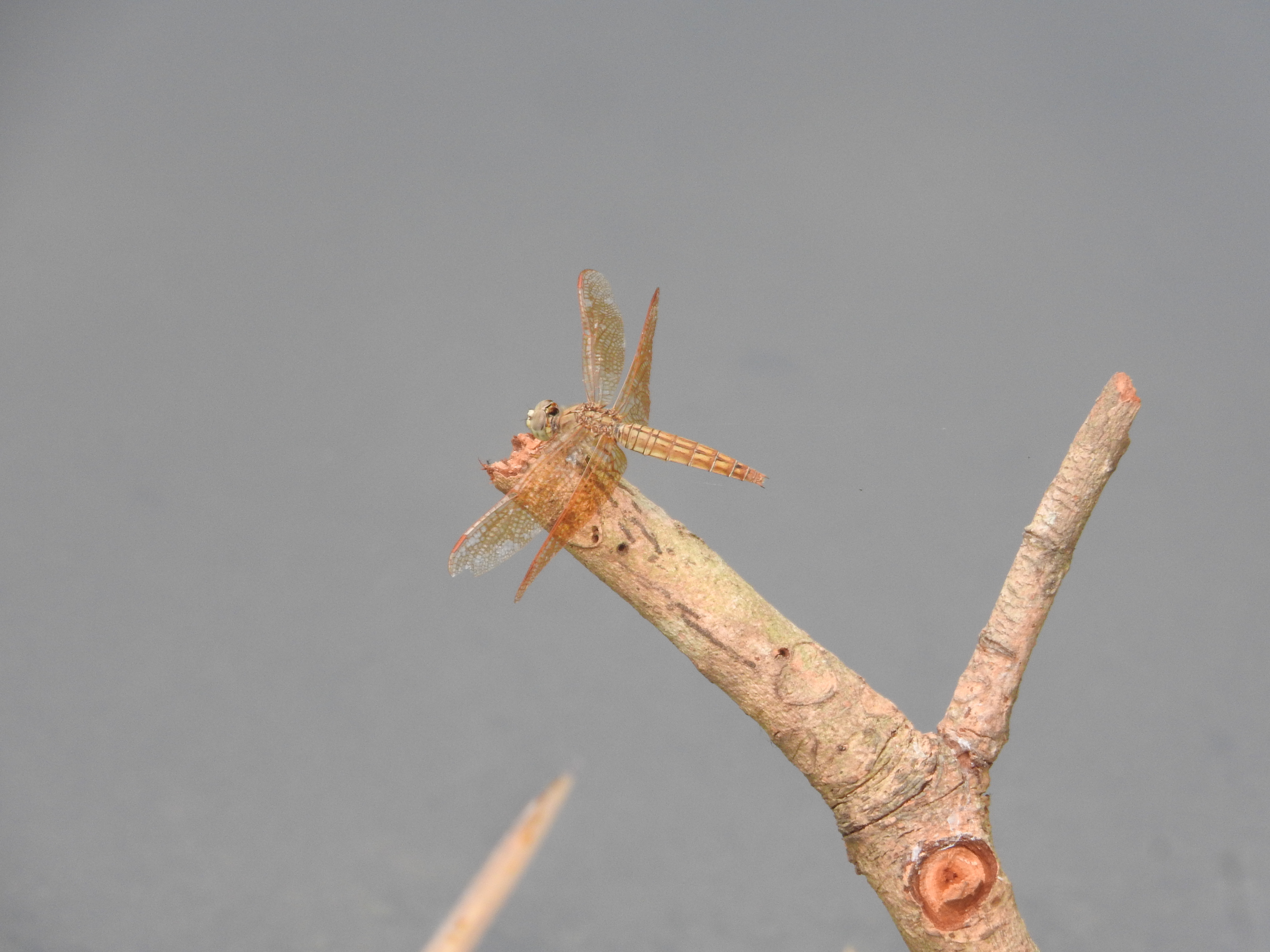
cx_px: 635
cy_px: 476
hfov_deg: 5.5
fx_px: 13208
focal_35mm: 360
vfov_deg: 4.1
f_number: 5.6
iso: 250
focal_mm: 64.5
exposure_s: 1/125
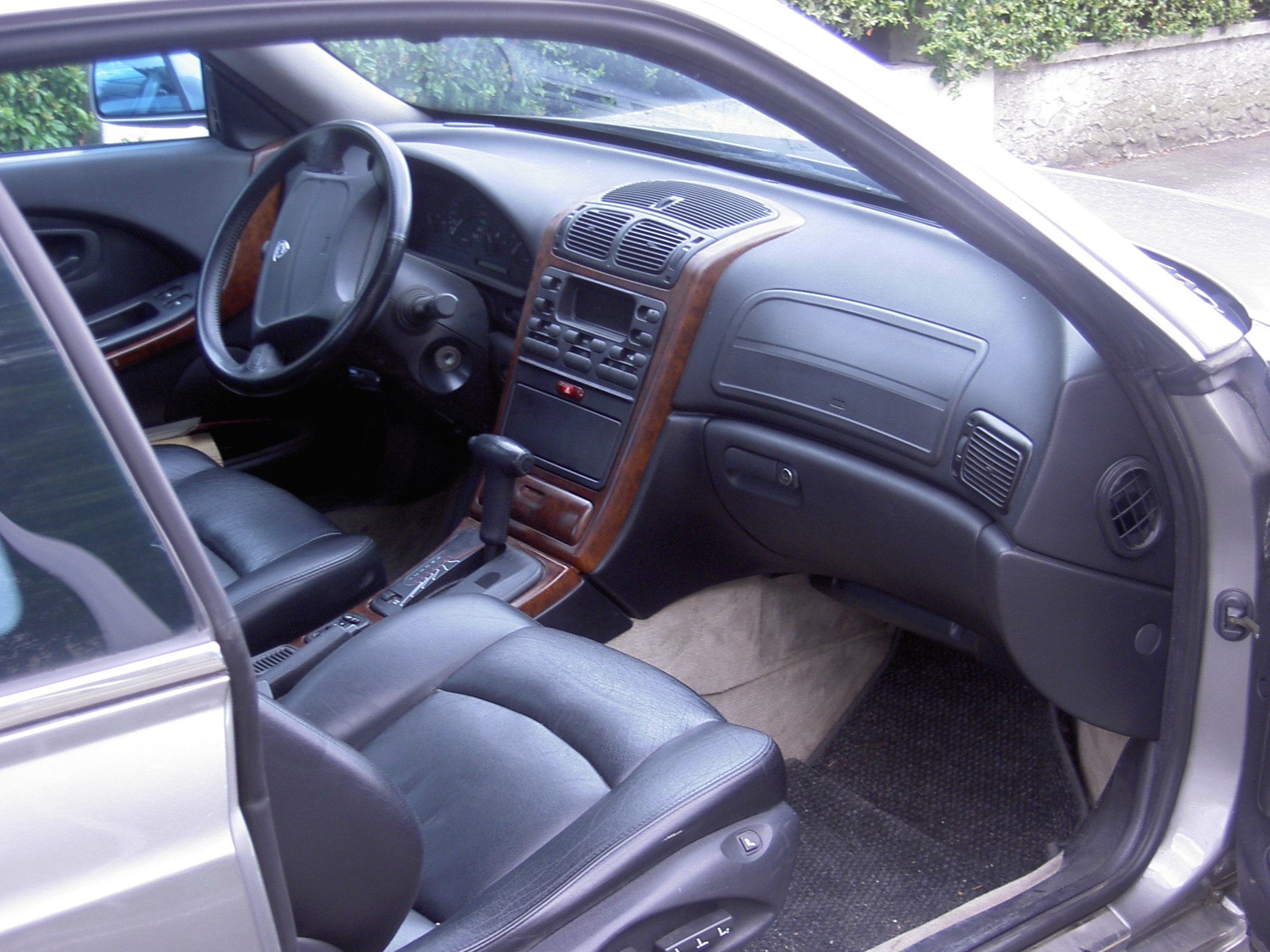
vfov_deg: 26.6
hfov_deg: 34.9
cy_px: 476
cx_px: 635
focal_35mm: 55
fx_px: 2018
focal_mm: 11.3
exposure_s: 1/68.5
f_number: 3.3
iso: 100
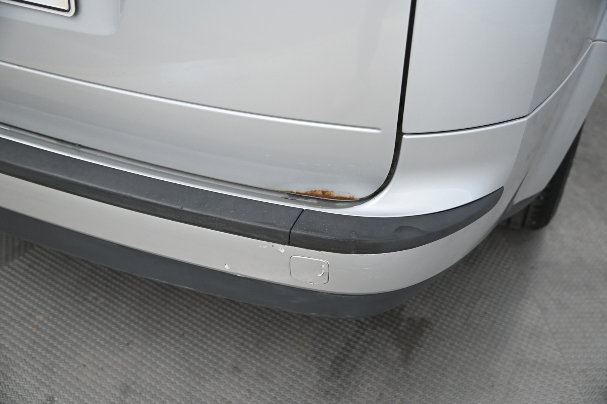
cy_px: 202
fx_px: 640
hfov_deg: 50.7
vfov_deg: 35.0
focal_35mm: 38
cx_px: 304
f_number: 4
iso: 2000
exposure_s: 1/100
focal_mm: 38
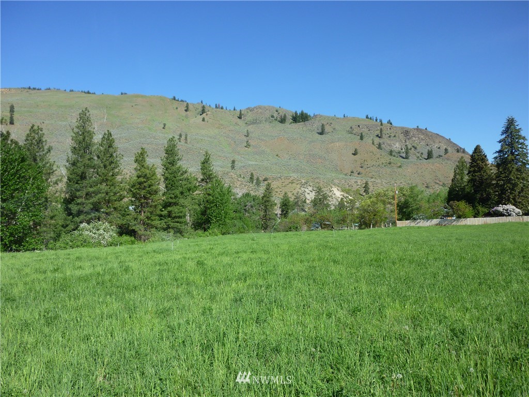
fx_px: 382
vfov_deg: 54.9
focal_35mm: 25
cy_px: 198
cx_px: 264
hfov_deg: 69.4
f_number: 3.3
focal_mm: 4.5
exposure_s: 1/500
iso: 80
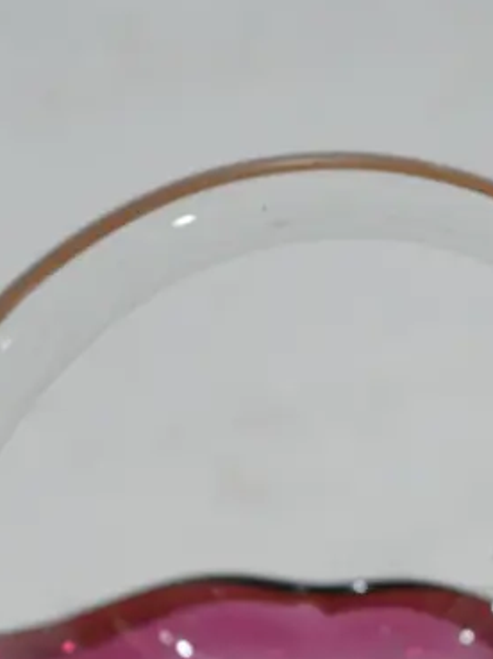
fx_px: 2644
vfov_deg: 13.7
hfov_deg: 10.6
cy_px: 839
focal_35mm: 139
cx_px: 326
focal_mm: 25
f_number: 5.3
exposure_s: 1/60
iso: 640
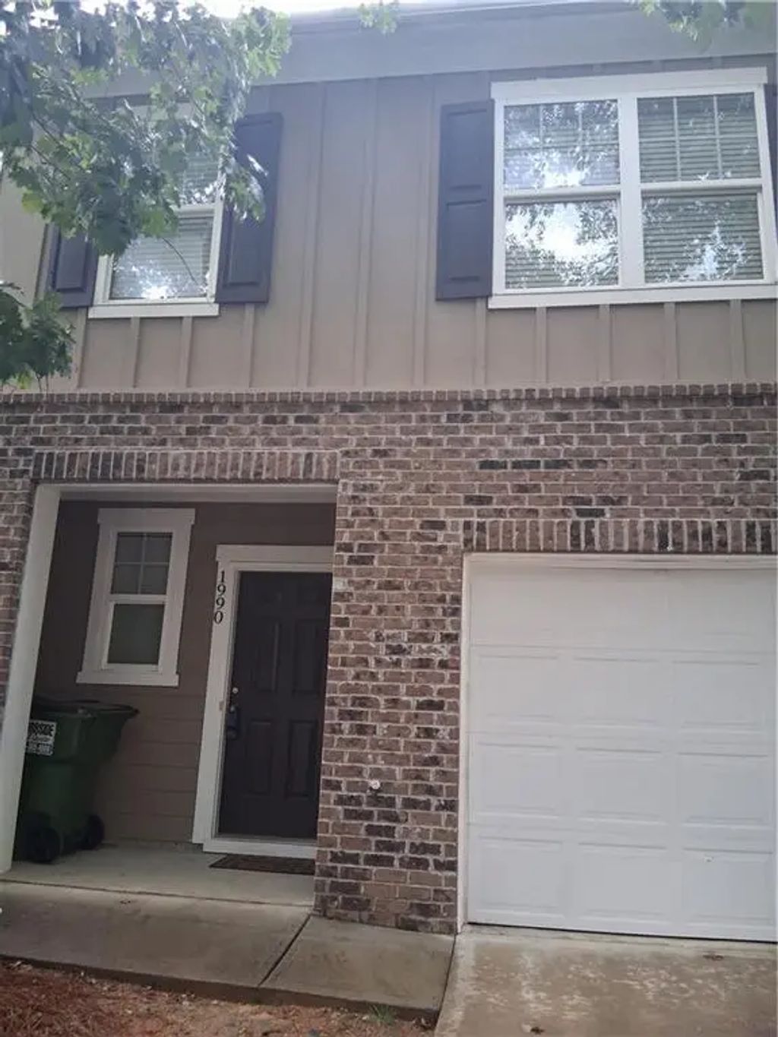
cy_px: 518
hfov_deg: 53.1
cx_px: 389
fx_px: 779
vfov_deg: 67.3
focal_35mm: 26
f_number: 1.8
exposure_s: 1/100
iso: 320
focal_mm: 3.98
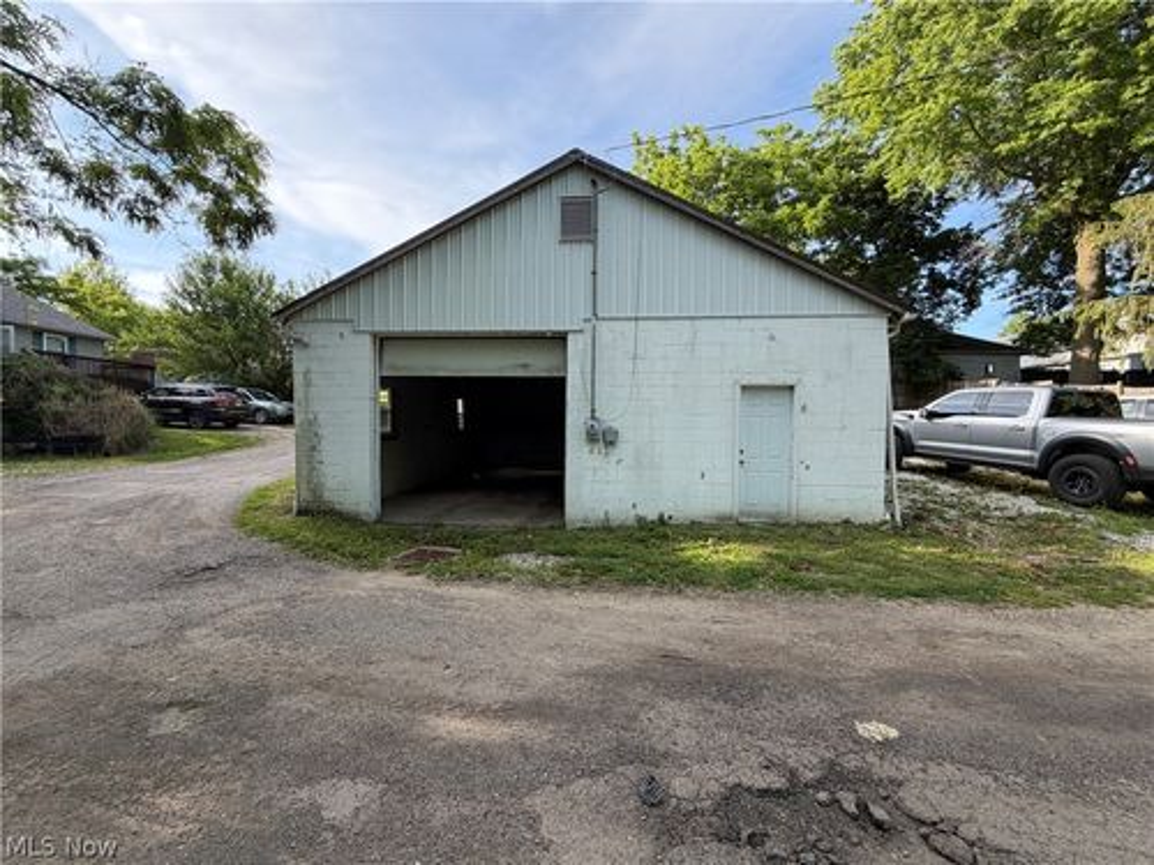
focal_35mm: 14
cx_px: 577
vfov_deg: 85.7
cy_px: 432
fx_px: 467
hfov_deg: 102.1
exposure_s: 1/282
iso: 50
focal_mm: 2.22
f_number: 2.2
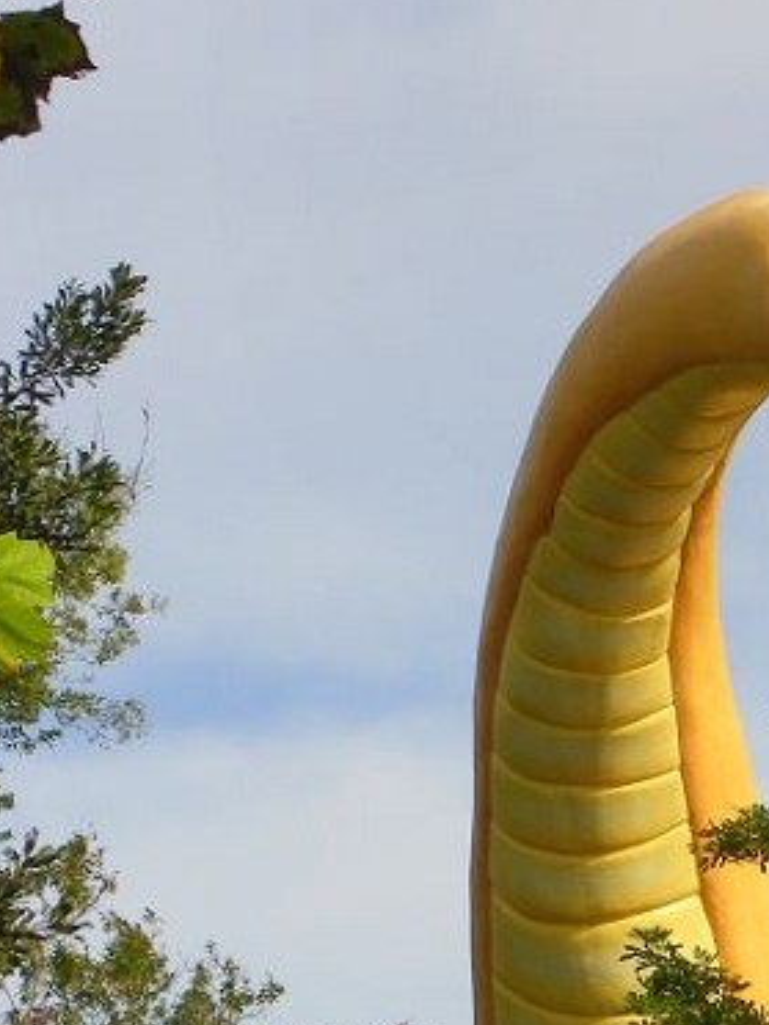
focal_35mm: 339
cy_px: 744
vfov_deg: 5.8
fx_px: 10041
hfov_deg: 4.4
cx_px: 885
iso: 64
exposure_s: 1/400
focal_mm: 22.4
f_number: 6.3
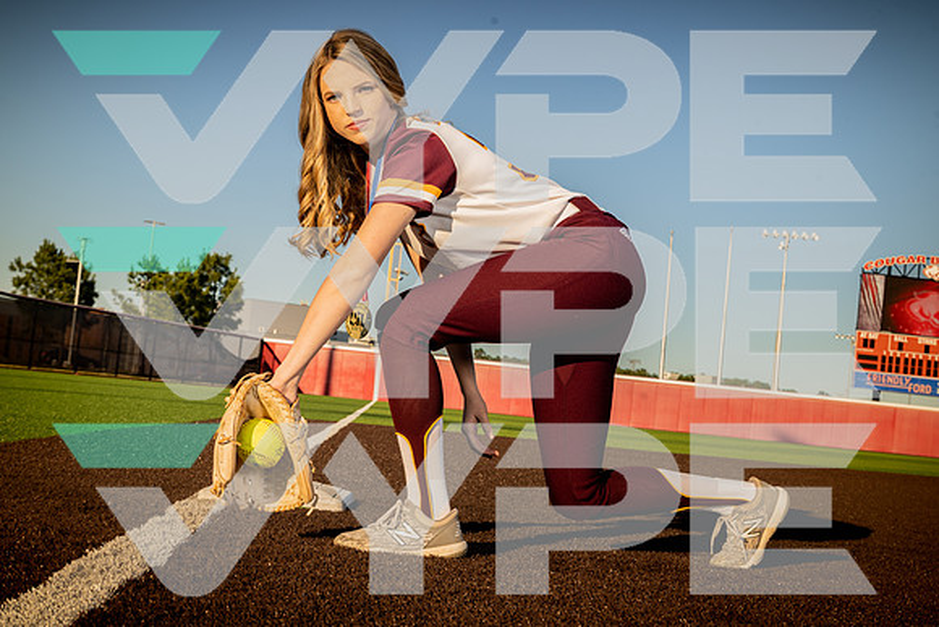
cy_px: 314
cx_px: 470
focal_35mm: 53
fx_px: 1383
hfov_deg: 37.5
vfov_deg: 25.5
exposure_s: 1/250
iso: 125
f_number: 10
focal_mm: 53
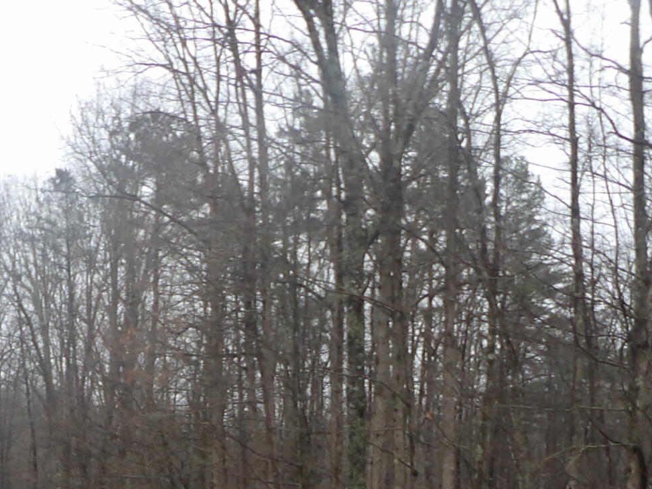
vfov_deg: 18.1
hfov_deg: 26.3
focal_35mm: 74
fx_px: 1394
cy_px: 696
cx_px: 283
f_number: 3.2
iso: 100
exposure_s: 1/119
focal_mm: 4.3
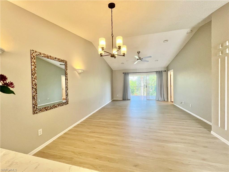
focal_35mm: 13
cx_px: 114
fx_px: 86
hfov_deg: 106.2
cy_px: 86
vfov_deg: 89.9
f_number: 1.8
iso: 160
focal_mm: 1.57
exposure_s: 1/120
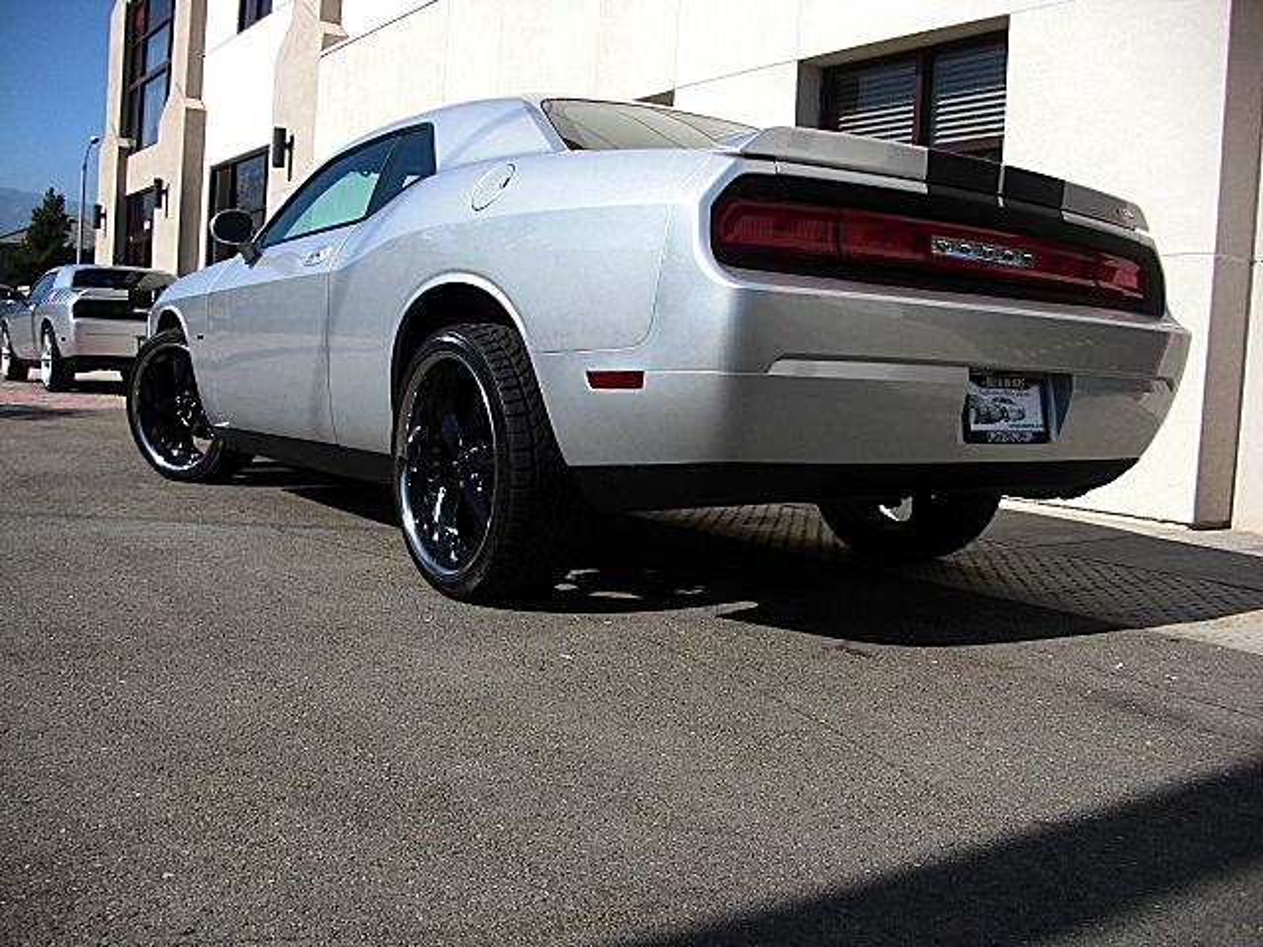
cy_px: 474
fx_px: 1313
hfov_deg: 51.4
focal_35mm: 36
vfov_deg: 39.7
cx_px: 632
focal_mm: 6.3
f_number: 2.8
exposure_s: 1/1000
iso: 50
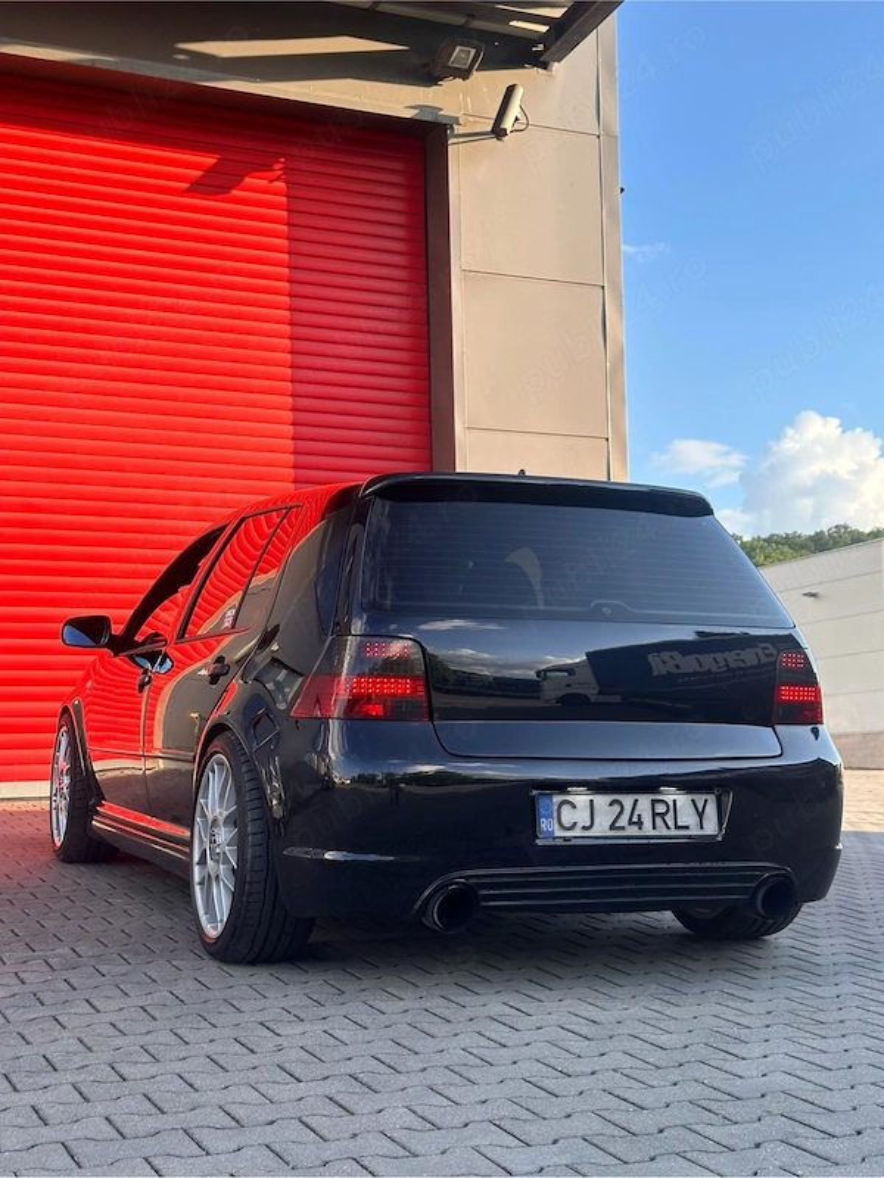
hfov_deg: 30.3
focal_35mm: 48
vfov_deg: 39.7
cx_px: 442
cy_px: 589
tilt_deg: +7.5
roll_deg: +0.1
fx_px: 1634
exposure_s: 1/830
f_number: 1.78
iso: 64
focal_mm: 6.86
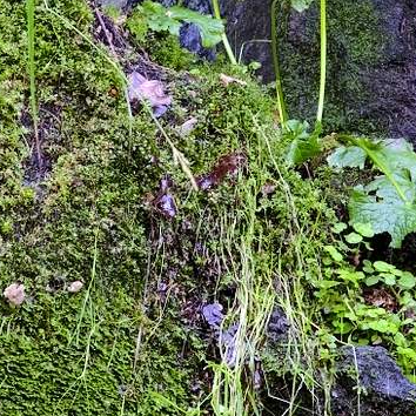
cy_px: -49
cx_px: 93
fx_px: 10714
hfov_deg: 2.2
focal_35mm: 788
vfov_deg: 2.2
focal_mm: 200
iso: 100
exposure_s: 13
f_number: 13
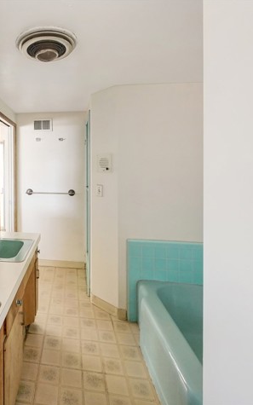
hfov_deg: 54.3
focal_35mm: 20
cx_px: 40
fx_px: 221
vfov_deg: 85.1
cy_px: 203
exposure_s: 1/60
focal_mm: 7
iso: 1000
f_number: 4
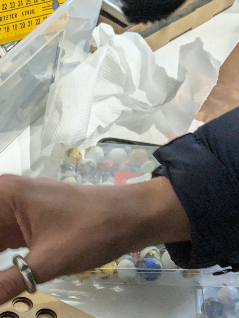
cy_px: 324
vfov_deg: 17.6
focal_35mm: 109
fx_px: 1003
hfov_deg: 13.5
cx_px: 19
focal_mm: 5.43
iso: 168
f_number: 1.89
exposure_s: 1/100
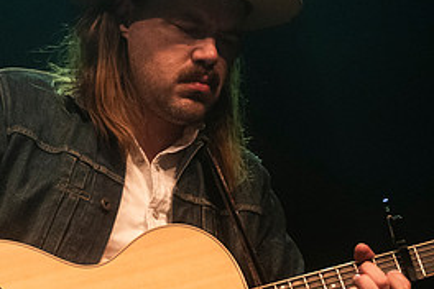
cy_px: 152
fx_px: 2917
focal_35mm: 242
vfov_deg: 5.7
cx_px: 227
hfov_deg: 8.5
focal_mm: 110
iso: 2500
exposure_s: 1/125
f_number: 3.2
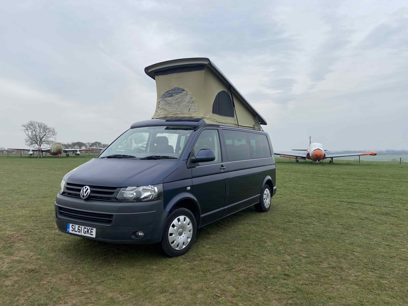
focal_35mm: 26
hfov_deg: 67.3
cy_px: 153
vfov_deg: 53.1
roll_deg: +0.4
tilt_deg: -0.1
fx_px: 306
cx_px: 204
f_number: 1.8
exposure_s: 1/1808
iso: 32
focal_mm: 4.25
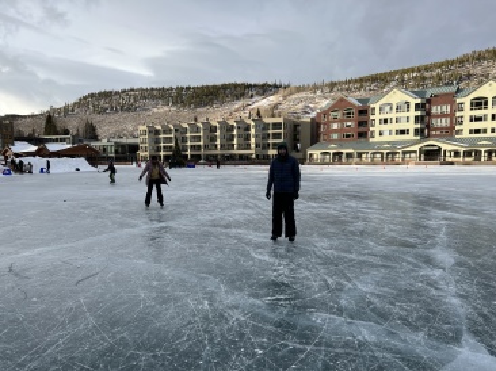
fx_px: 372
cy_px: 186
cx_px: 248
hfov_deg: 67.3
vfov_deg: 53.0
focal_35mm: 26
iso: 50
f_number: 1.5
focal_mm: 5.7
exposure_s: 1/1135
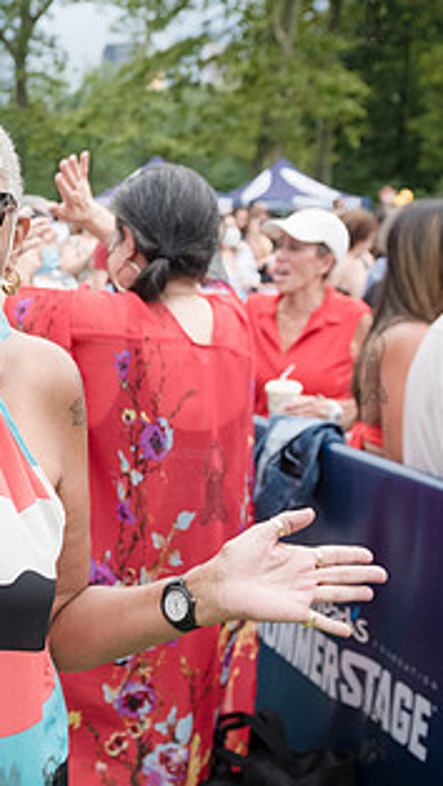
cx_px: -129
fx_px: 1355
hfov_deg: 17.4
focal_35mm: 65
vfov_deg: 32.3
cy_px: 407
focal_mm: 26
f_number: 4.5
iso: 500
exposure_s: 1/640
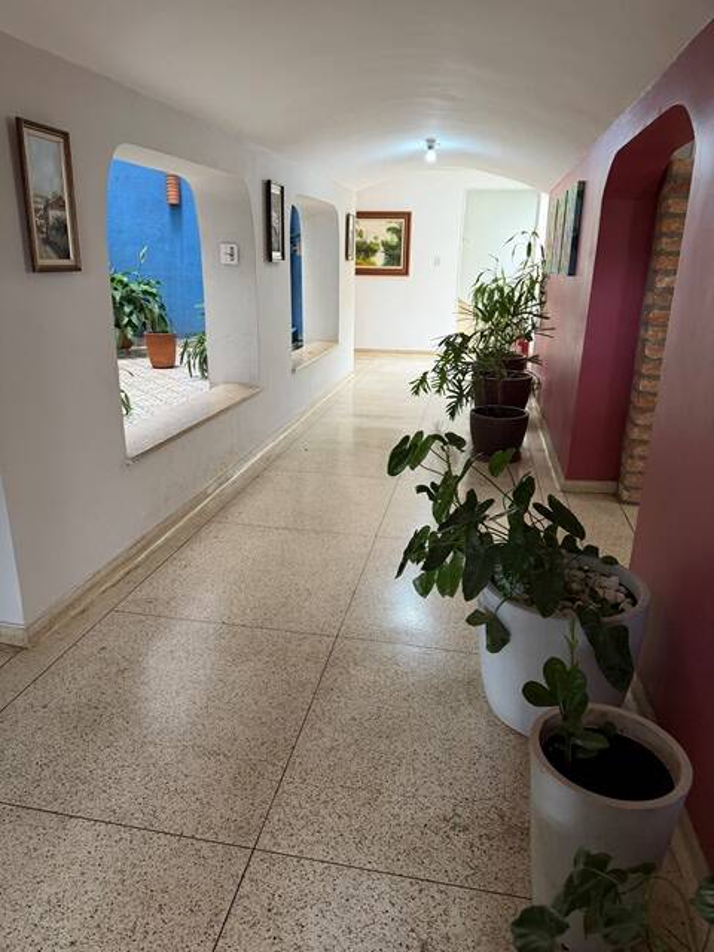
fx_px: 660
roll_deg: -0.9
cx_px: 357
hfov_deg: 56.8
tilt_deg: -17.6
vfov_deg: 71.6
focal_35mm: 24
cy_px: 476
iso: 250
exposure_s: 1/60
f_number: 1.78
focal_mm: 6.76
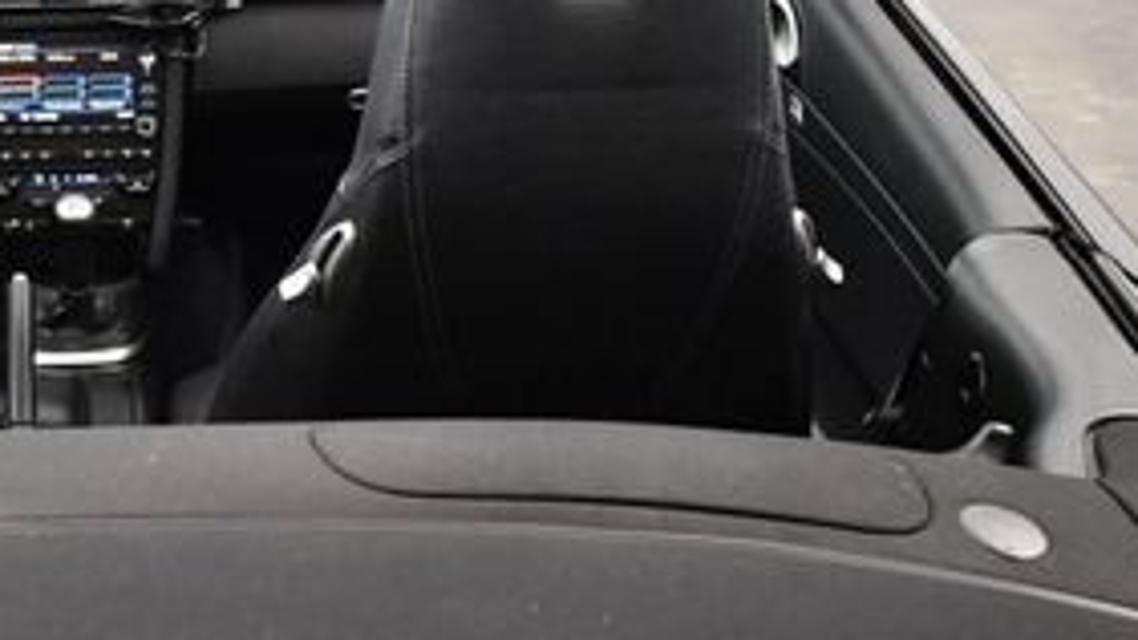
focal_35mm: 86
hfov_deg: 24.0
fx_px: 2595
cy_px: 405
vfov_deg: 14.0
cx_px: 85
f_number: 3.5
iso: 2000
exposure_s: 1/125
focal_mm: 18
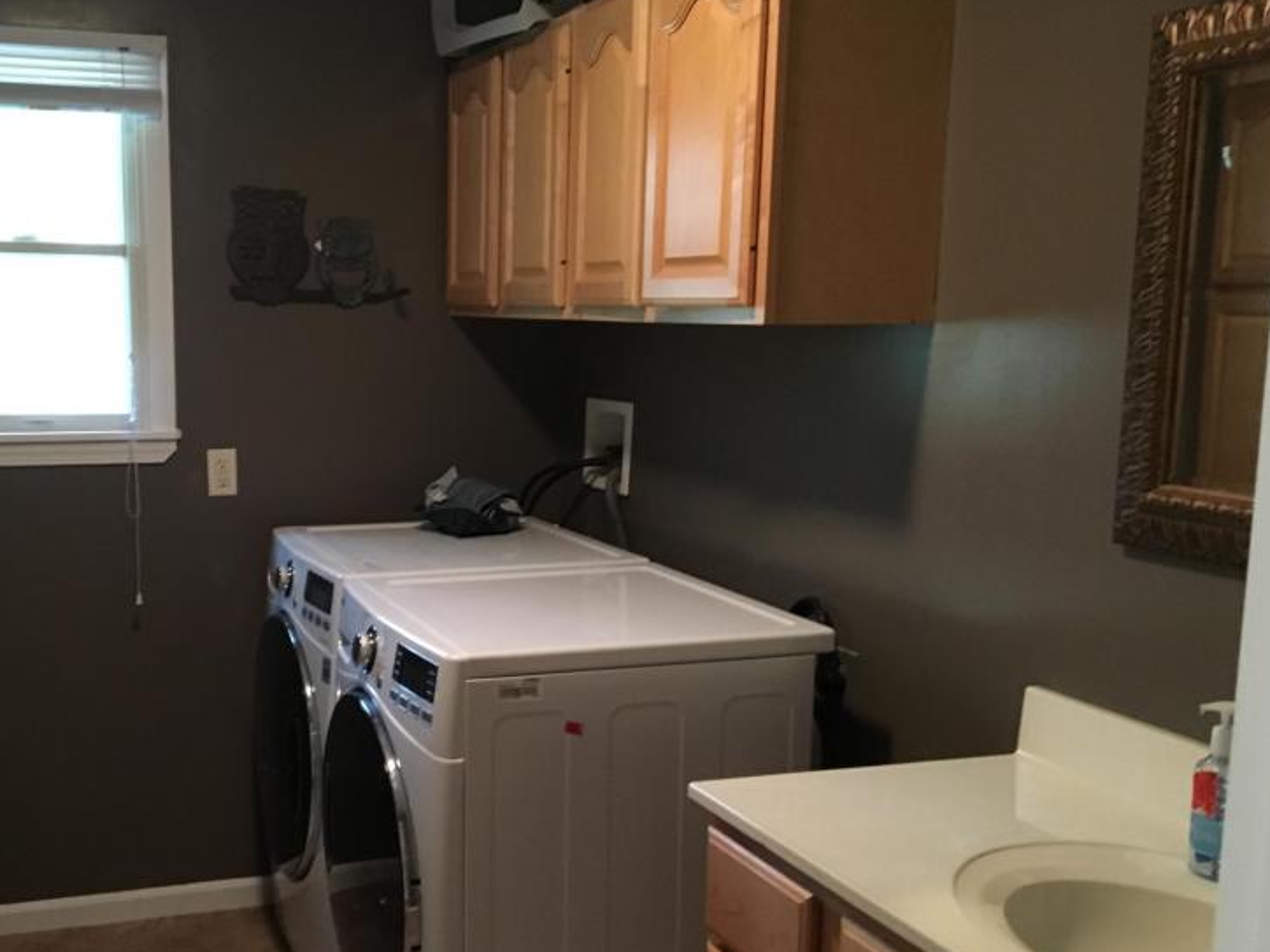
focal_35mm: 41
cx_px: 419
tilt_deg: -8.0
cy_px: 552
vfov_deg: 35.1
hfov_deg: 45.1
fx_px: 1504
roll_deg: -0.3
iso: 250
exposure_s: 1/15
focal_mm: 4.15
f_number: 2.2
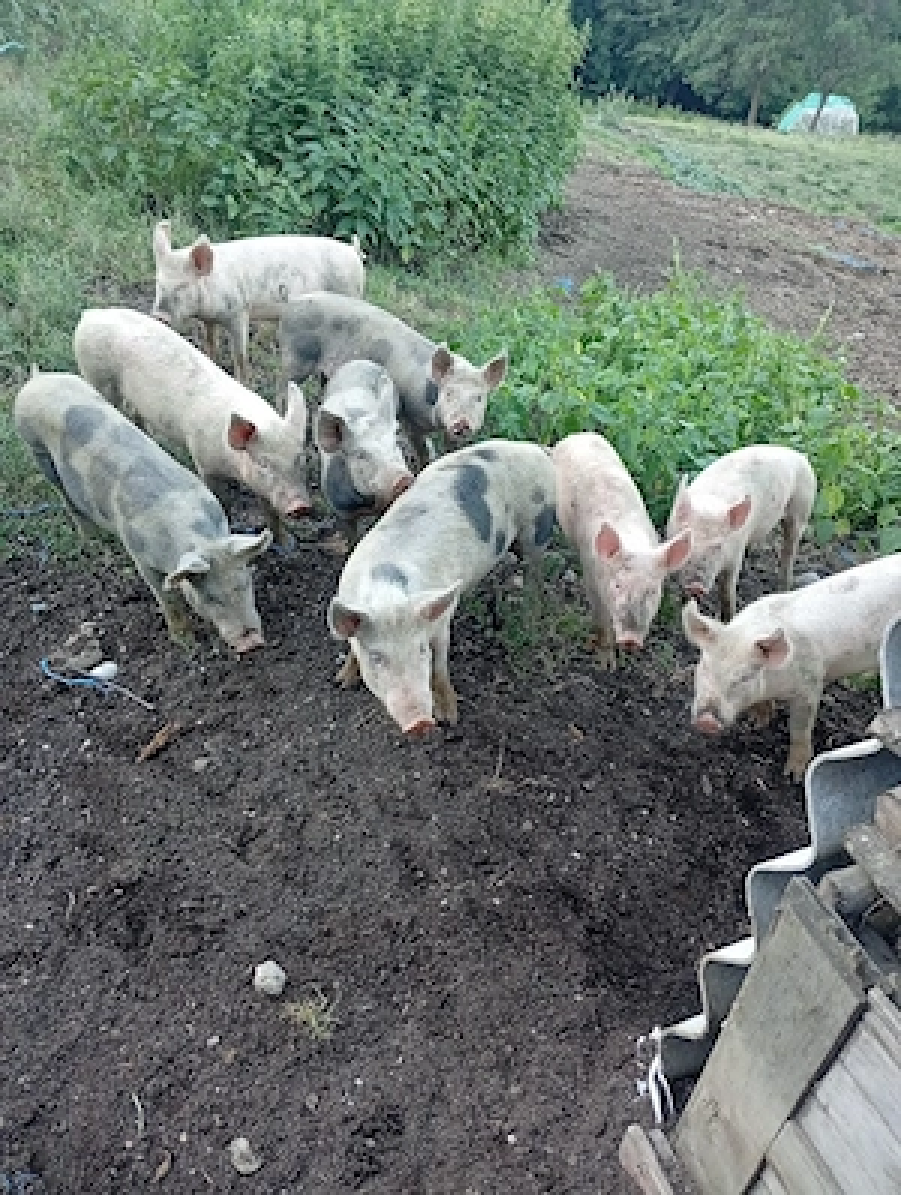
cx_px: 450
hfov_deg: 51.5
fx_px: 934
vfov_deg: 65.2
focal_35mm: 27
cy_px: 598
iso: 169
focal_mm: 3.98
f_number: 1.8
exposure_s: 1/50.3
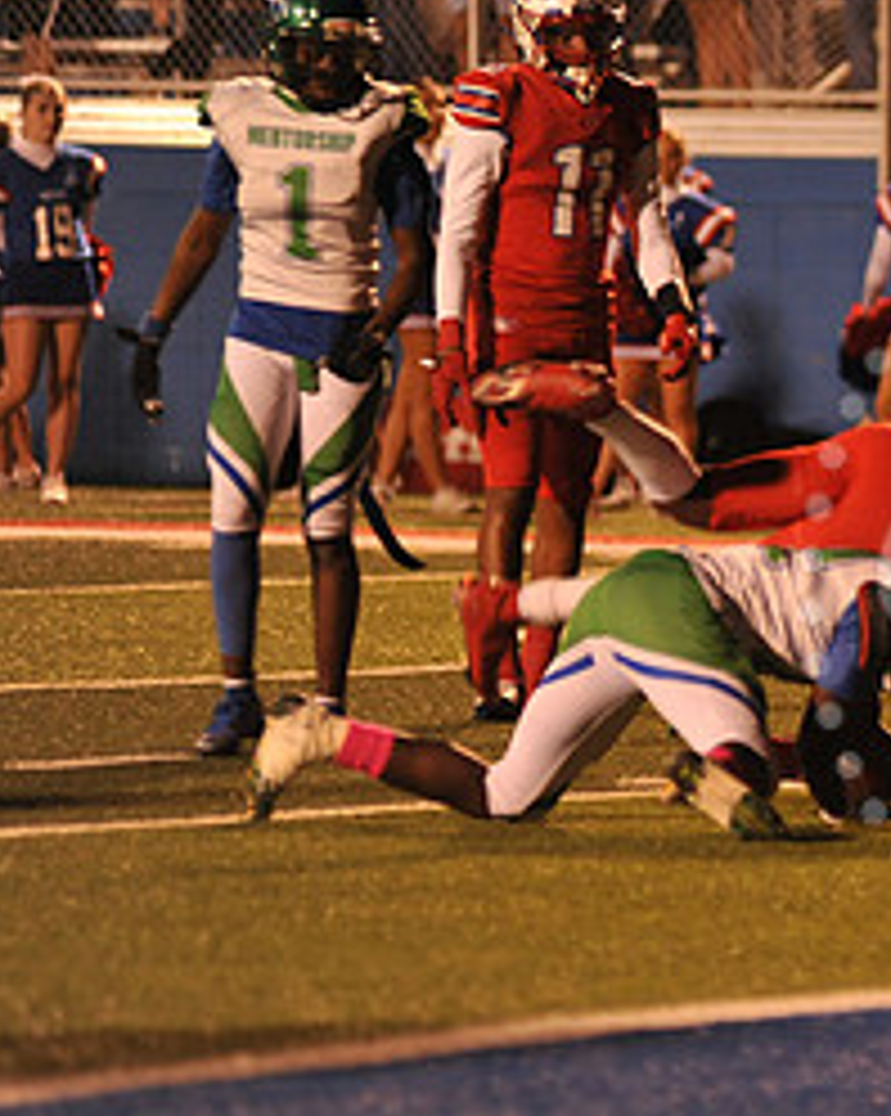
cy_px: 585
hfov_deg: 3.5
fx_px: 14488
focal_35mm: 439
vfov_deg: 4.4
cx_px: 1228
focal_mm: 200
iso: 2000
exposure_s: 1/200
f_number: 2.8
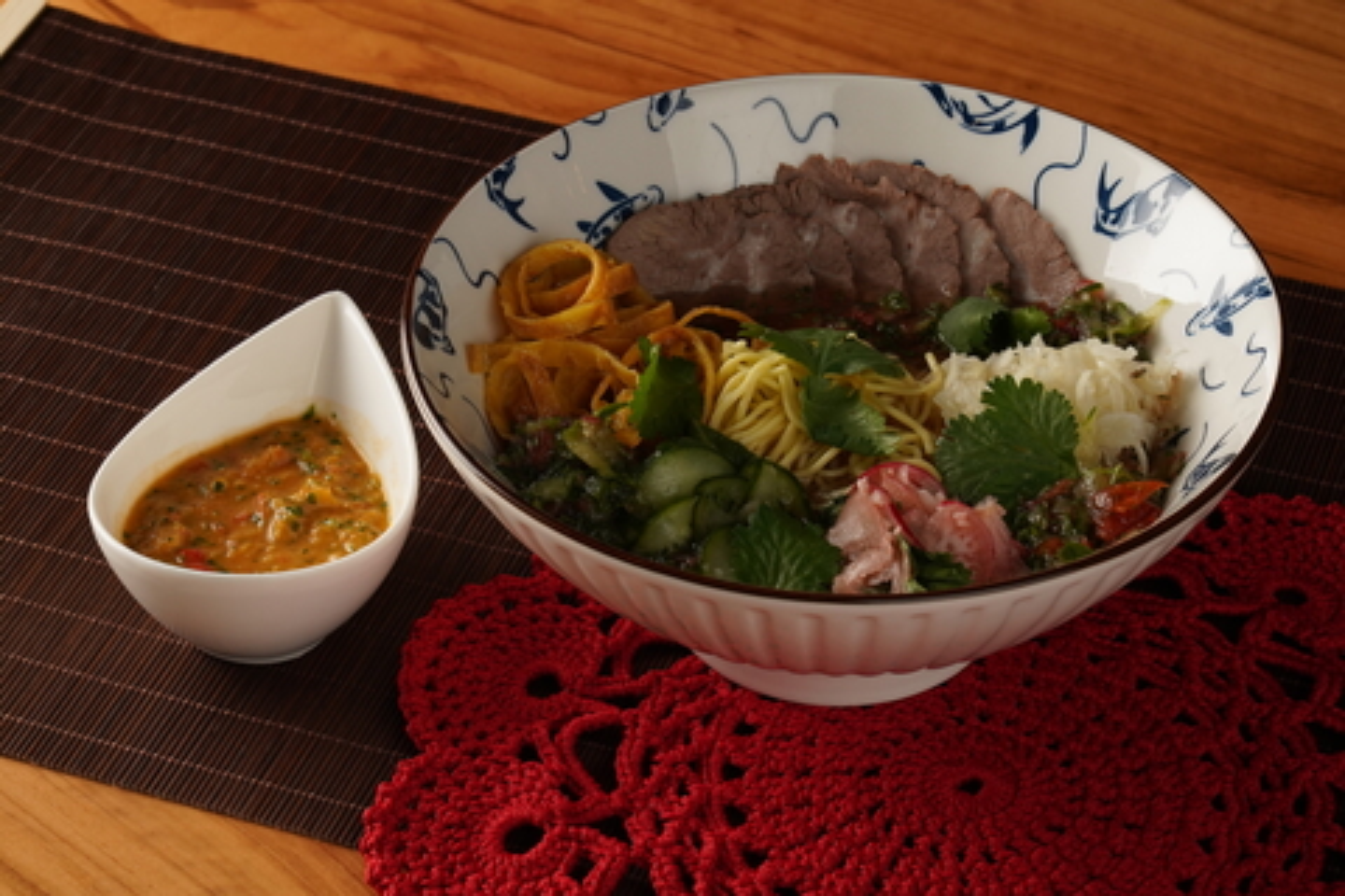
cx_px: 672
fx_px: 3923
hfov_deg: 19.5
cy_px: 448
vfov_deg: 13.0
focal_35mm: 105
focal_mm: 70
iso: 400
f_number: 11
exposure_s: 1/160
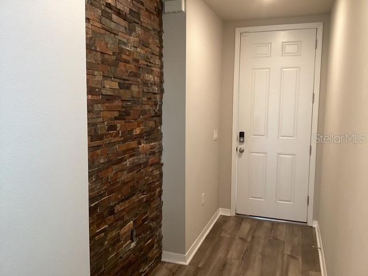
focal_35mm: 31
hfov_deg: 58.4
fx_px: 330
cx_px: 184
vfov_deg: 45.4
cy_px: 138
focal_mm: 3.3
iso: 200
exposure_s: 1/60
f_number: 2.4
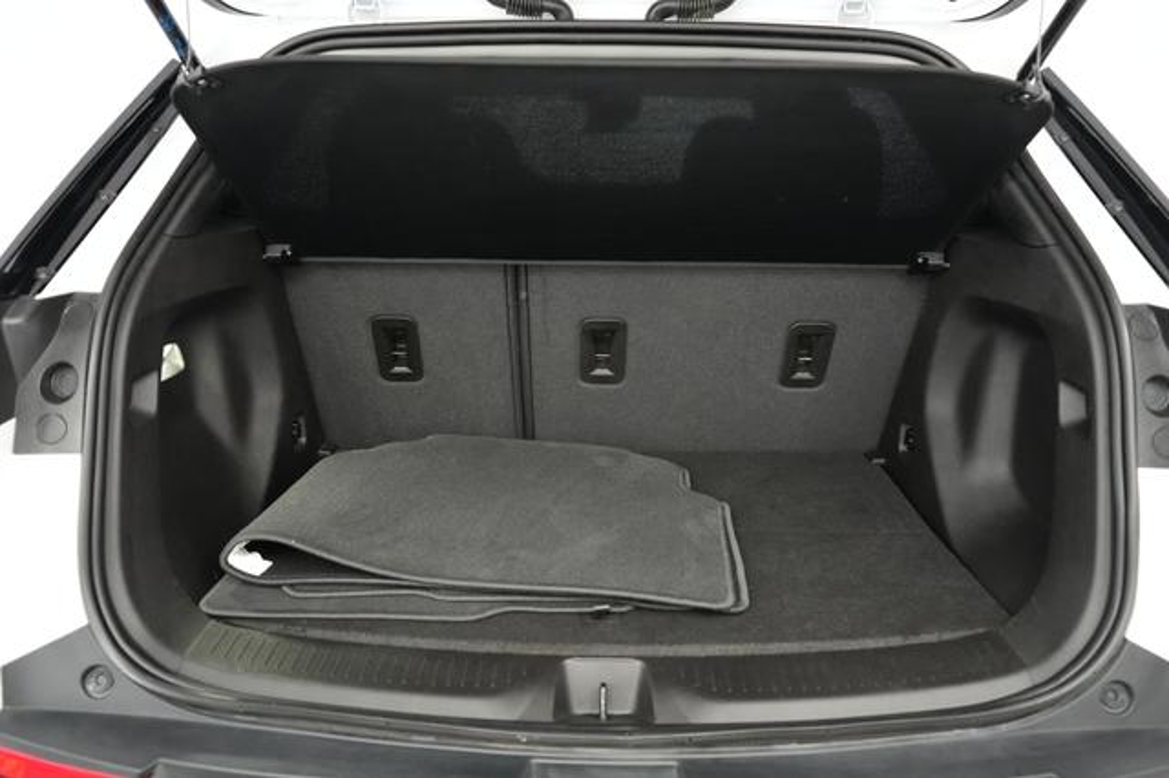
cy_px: 389
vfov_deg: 49.5
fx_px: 844
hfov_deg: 69.4
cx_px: 584
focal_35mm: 26
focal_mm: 26
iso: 8000
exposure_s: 1/160
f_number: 2.8
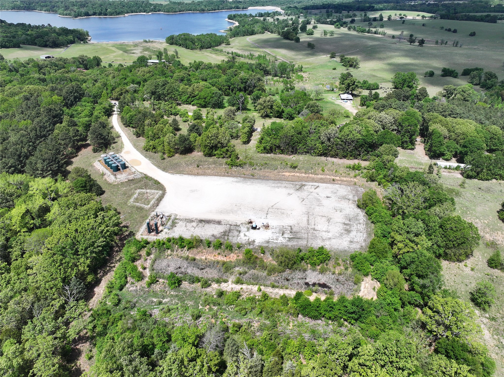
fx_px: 349
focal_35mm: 24
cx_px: 252
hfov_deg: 71.6
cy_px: 188
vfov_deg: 56.8
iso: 120
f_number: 2.8
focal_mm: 12.29
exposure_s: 1/2000
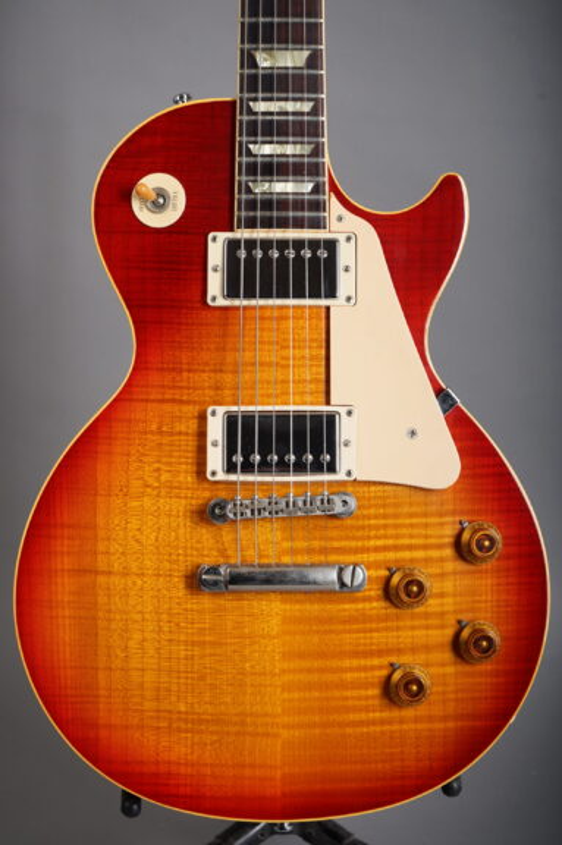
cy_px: 422
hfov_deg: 19.4
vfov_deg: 28.9
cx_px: 281
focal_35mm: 70
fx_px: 1642
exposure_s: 1/160
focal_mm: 70
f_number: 8
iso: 160
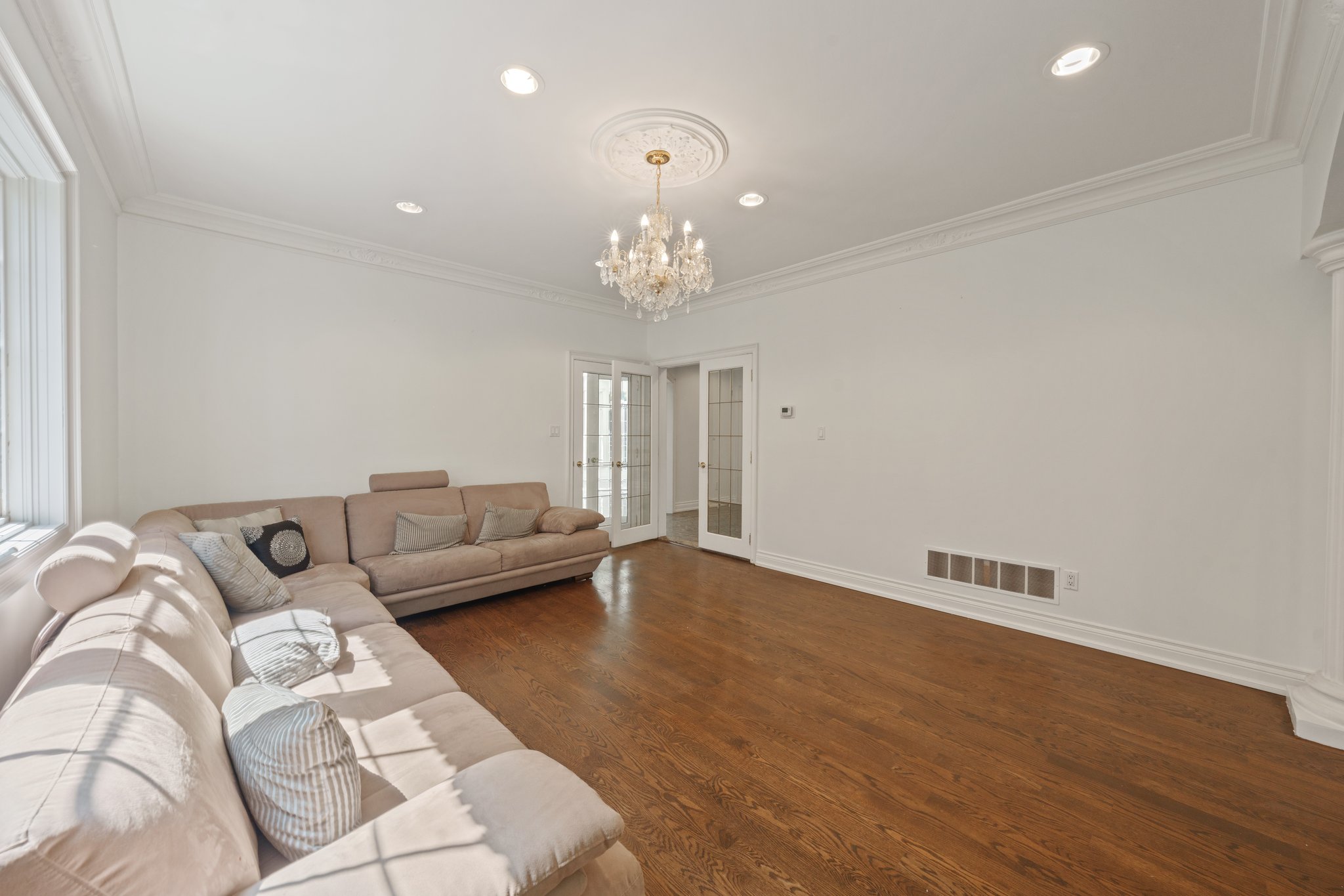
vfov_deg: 85.4
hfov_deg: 108.3
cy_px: 448
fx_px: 485
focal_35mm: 13
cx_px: 672
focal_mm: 13
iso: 640
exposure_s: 1/25
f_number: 9
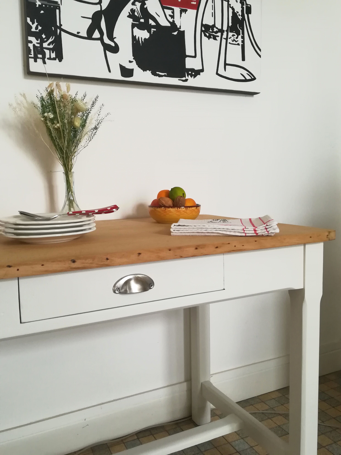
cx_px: 170
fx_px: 394
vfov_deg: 60.0
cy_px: 228
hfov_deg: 46.8
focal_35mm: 30
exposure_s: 1/25
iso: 320
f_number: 2.2
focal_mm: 3.83
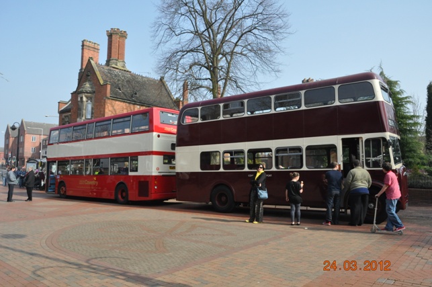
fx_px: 324
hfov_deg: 67.4
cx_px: 216
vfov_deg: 47.8
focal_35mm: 27
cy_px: 144
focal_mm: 18
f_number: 14
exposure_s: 1/800
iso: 1000
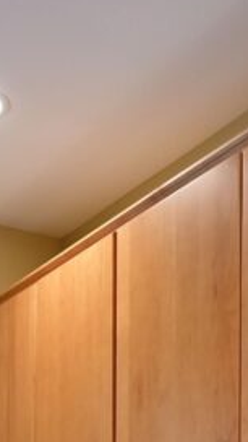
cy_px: 577
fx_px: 865
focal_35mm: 74
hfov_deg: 16.3
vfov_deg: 24.8
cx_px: 88
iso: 400
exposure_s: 1/10
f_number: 5.6
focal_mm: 16
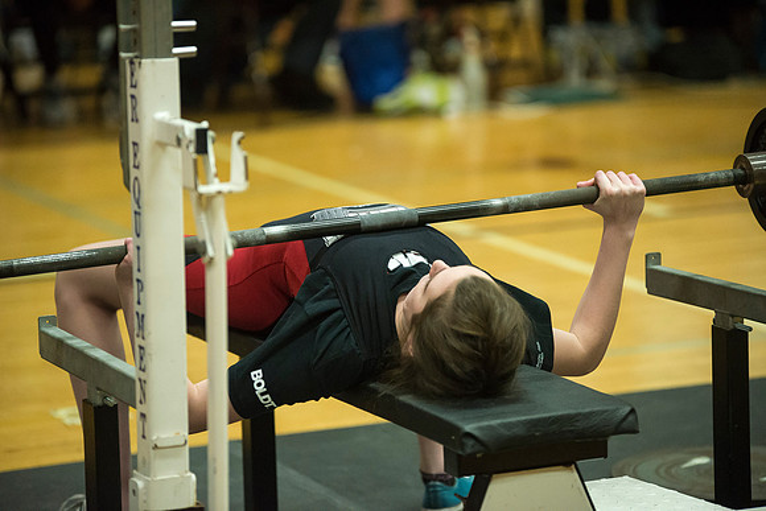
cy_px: 256
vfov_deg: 8.6
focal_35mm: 160
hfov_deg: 12.8
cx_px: 383
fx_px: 3405
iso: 6400
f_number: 2.8
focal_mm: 160
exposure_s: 1/640
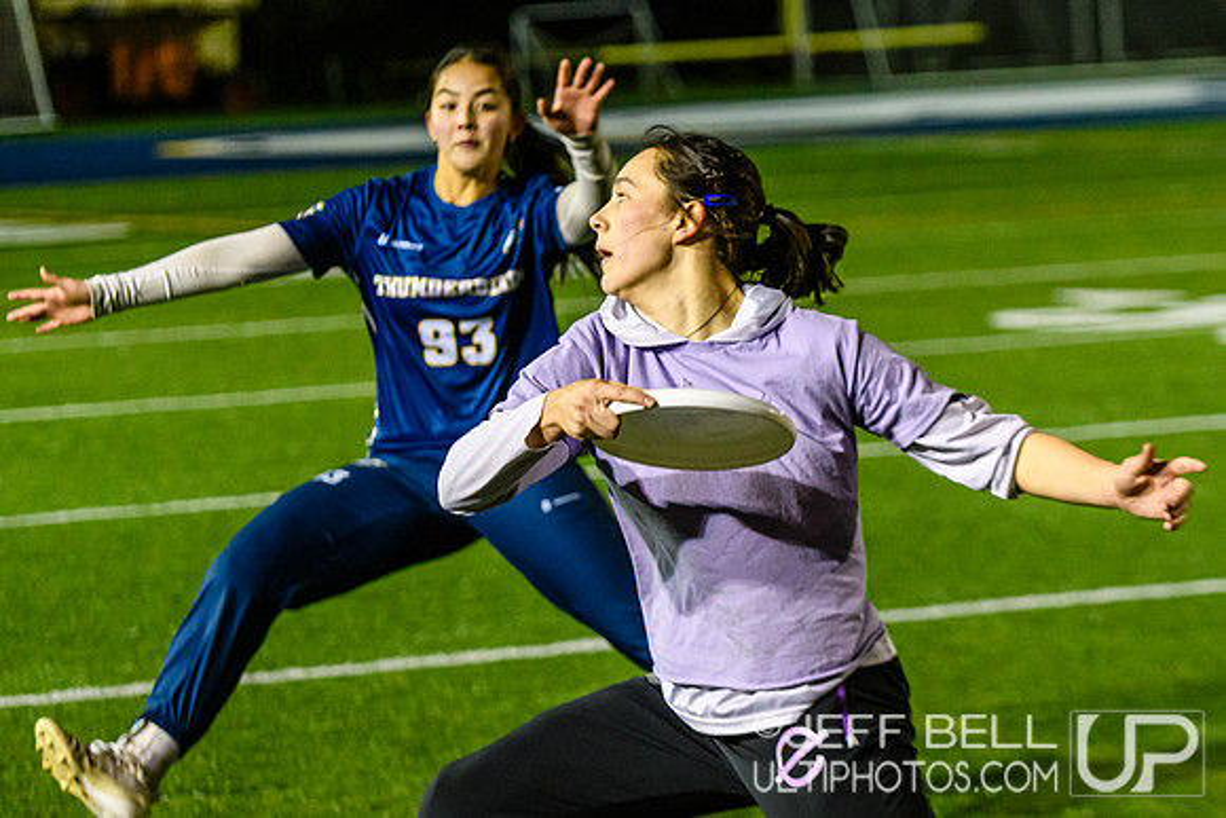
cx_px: 687
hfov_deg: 11.7
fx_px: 5959
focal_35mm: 175
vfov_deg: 7.9
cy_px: 351
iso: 4000
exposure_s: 1/800
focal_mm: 102
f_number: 3.2
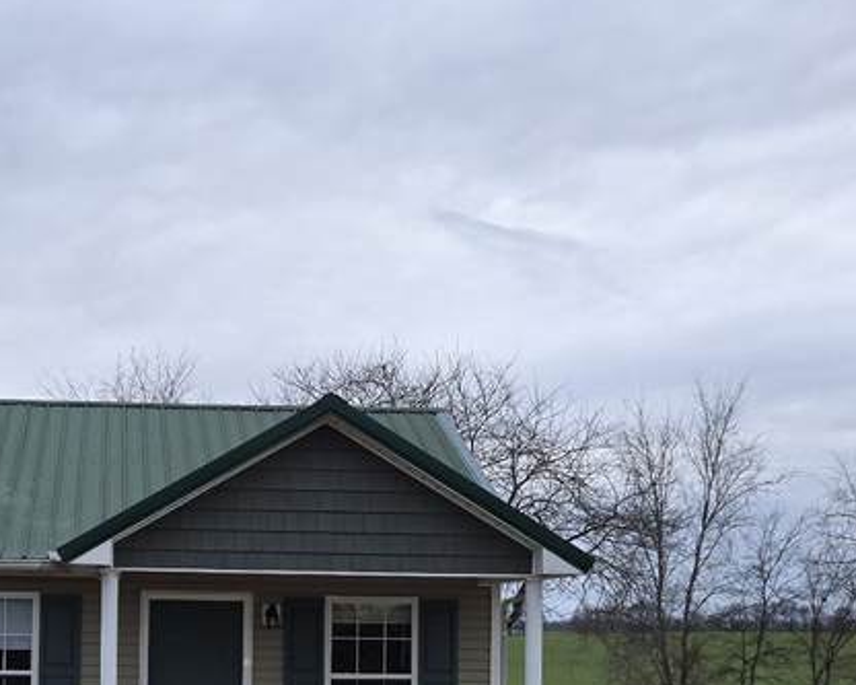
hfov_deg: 27.2
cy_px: 580
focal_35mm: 69
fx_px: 1748
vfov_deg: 21.8
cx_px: 230
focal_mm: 5.4
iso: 25
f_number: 1.8
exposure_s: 1/430
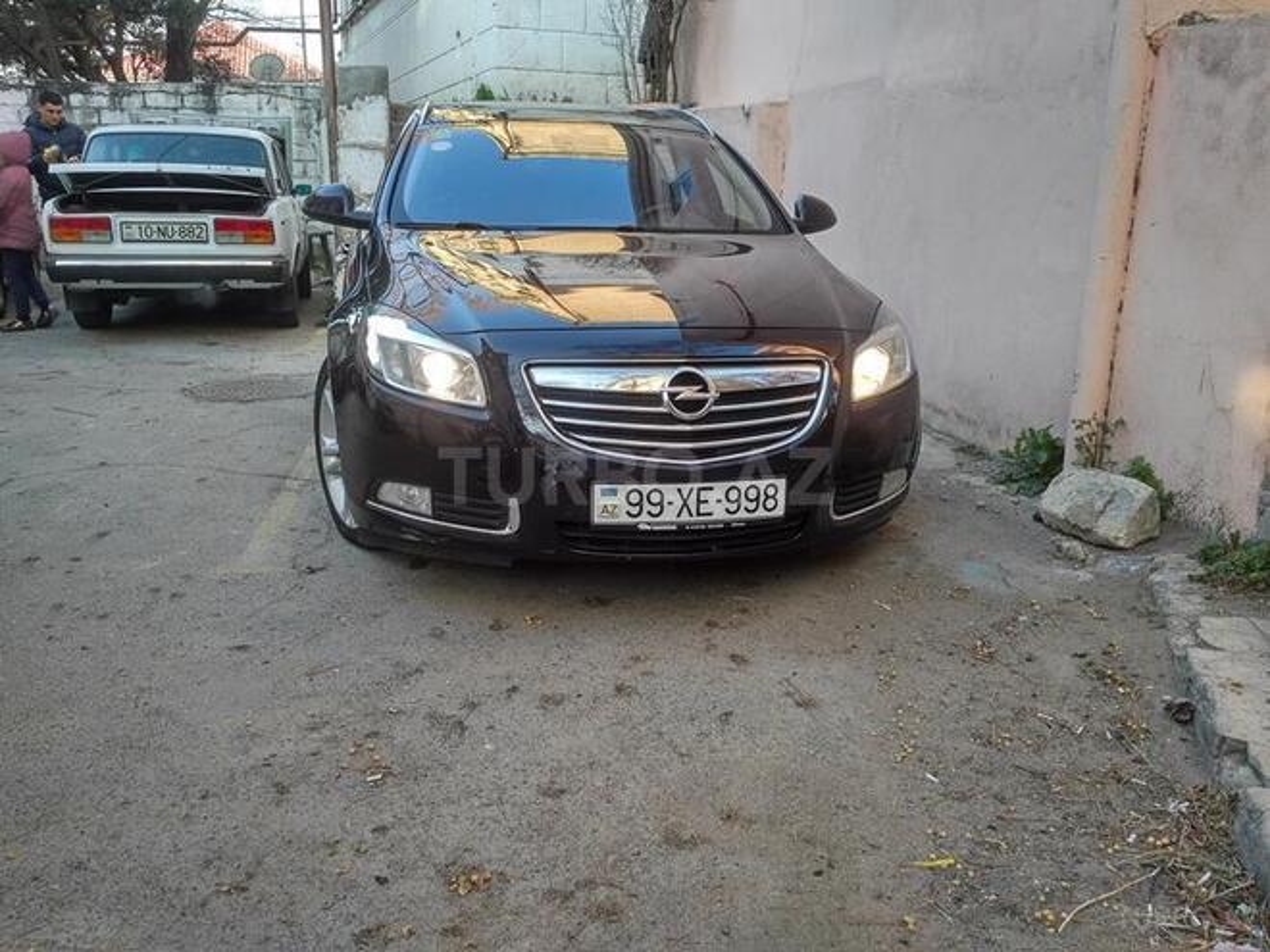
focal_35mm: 27
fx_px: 991
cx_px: 635
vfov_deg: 51.4
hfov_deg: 65.3
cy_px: 476
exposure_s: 1/243
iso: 70
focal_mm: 4.75
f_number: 2.2
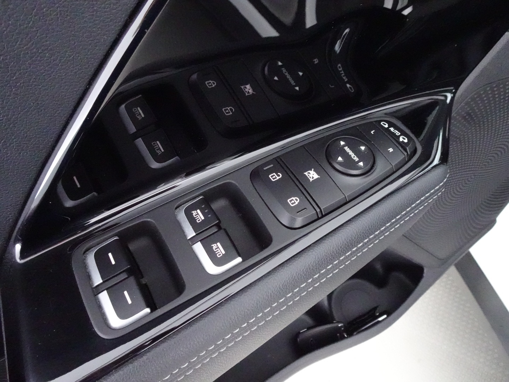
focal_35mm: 24
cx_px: 254
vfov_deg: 56.8
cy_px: 191
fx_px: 353
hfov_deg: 71.6
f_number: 3.5
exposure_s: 1/15
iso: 3200
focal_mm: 4.25
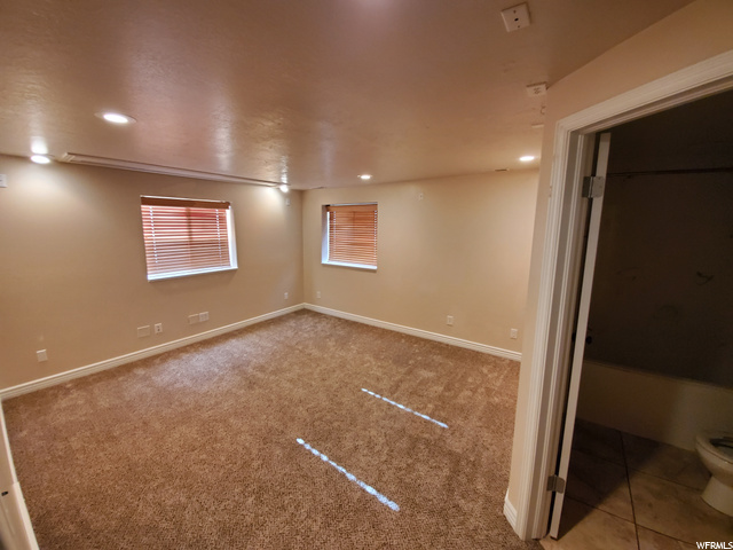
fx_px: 275
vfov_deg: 89.9
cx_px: 366
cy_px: 275
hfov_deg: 106.2
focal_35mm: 13
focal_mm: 1.8
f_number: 2.2
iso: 500
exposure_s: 1/29
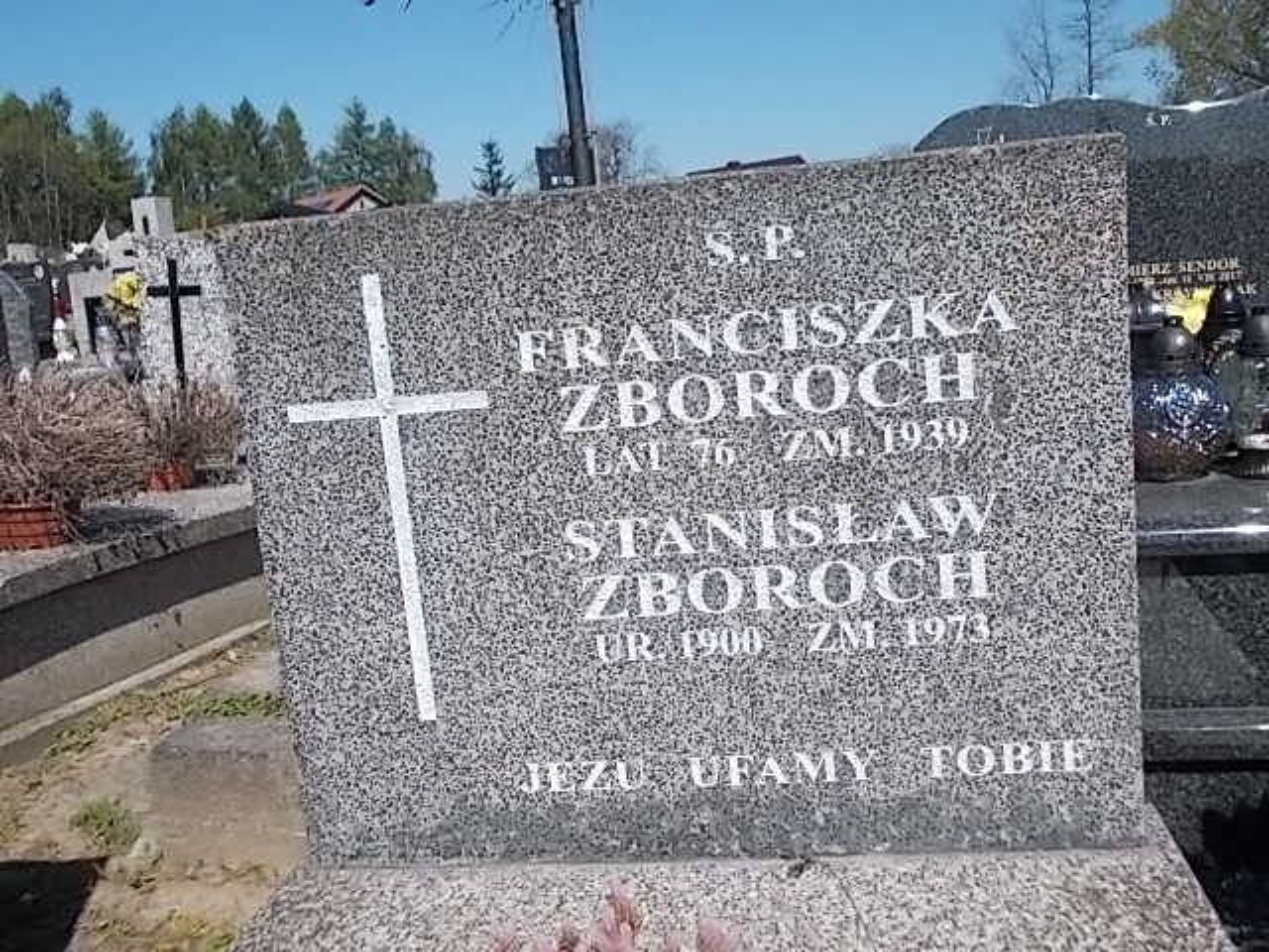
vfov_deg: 37.7
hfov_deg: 49.0
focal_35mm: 38
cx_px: 634
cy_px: 476
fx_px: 1393
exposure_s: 1/320
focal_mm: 5.3
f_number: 6.2
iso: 80
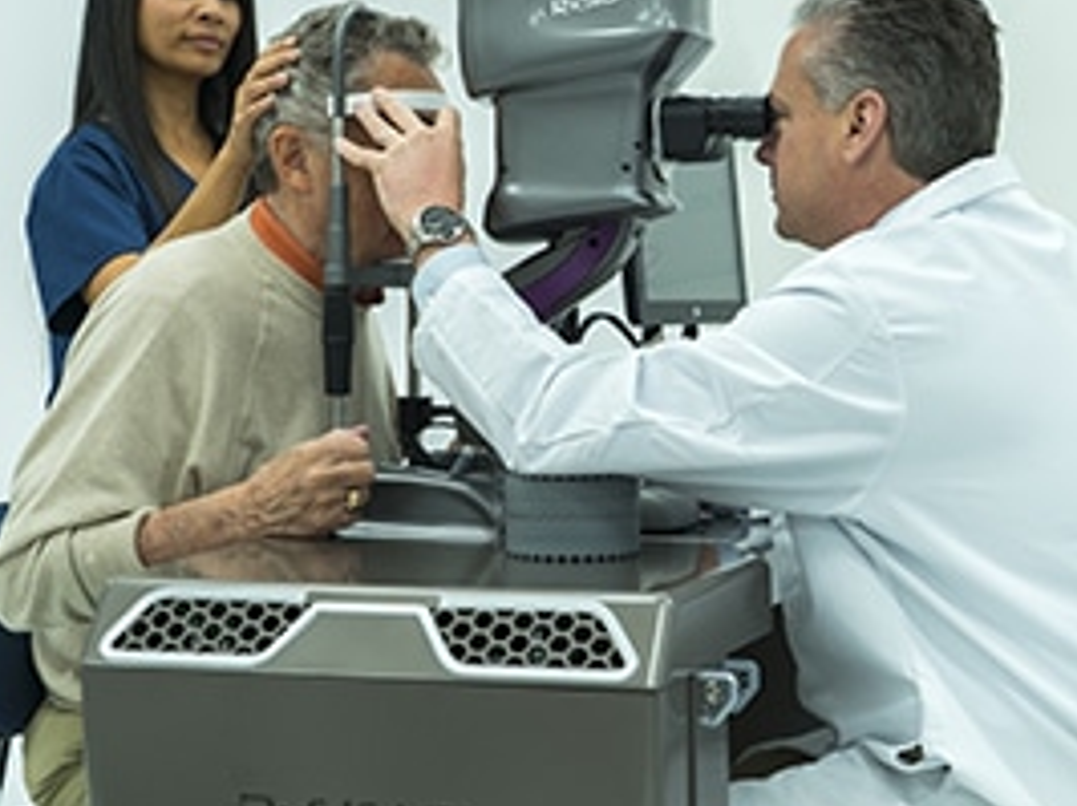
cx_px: 543
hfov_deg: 28.6
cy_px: 334
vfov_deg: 21.6
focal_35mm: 68
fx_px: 2114
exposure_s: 1/60
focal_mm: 47
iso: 500
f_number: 5.6
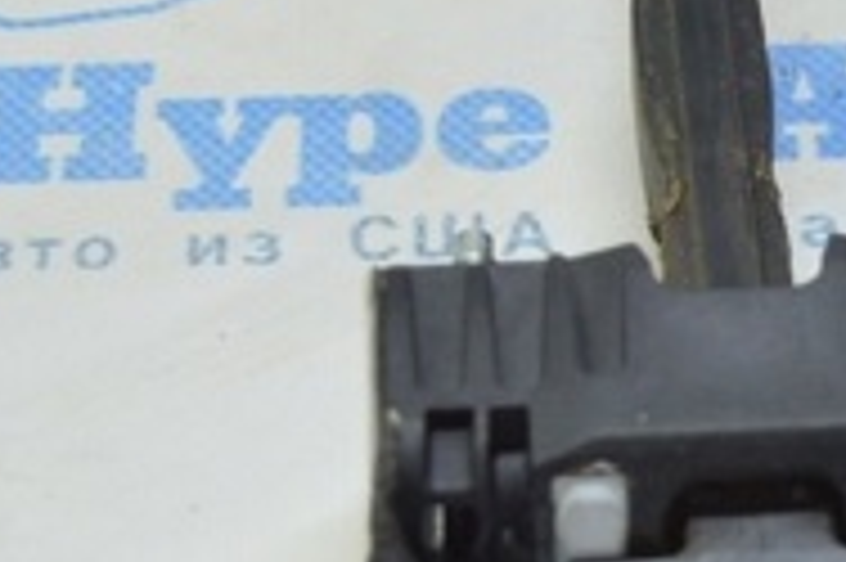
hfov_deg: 13.4
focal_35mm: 153
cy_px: 268
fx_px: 3592
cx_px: 648
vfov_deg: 9.0
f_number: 4.2
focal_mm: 30
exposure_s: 1/40
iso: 400
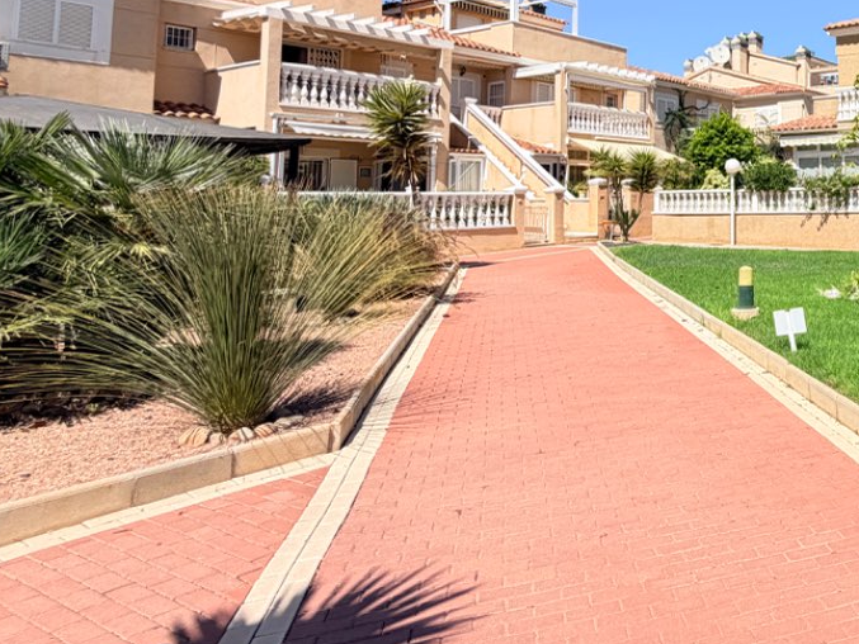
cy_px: 136
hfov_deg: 48.1
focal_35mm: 31
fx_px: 769
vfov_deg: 43.5
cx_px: 859
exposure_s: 1/770
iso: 25
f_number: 2.2
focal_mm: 2.22
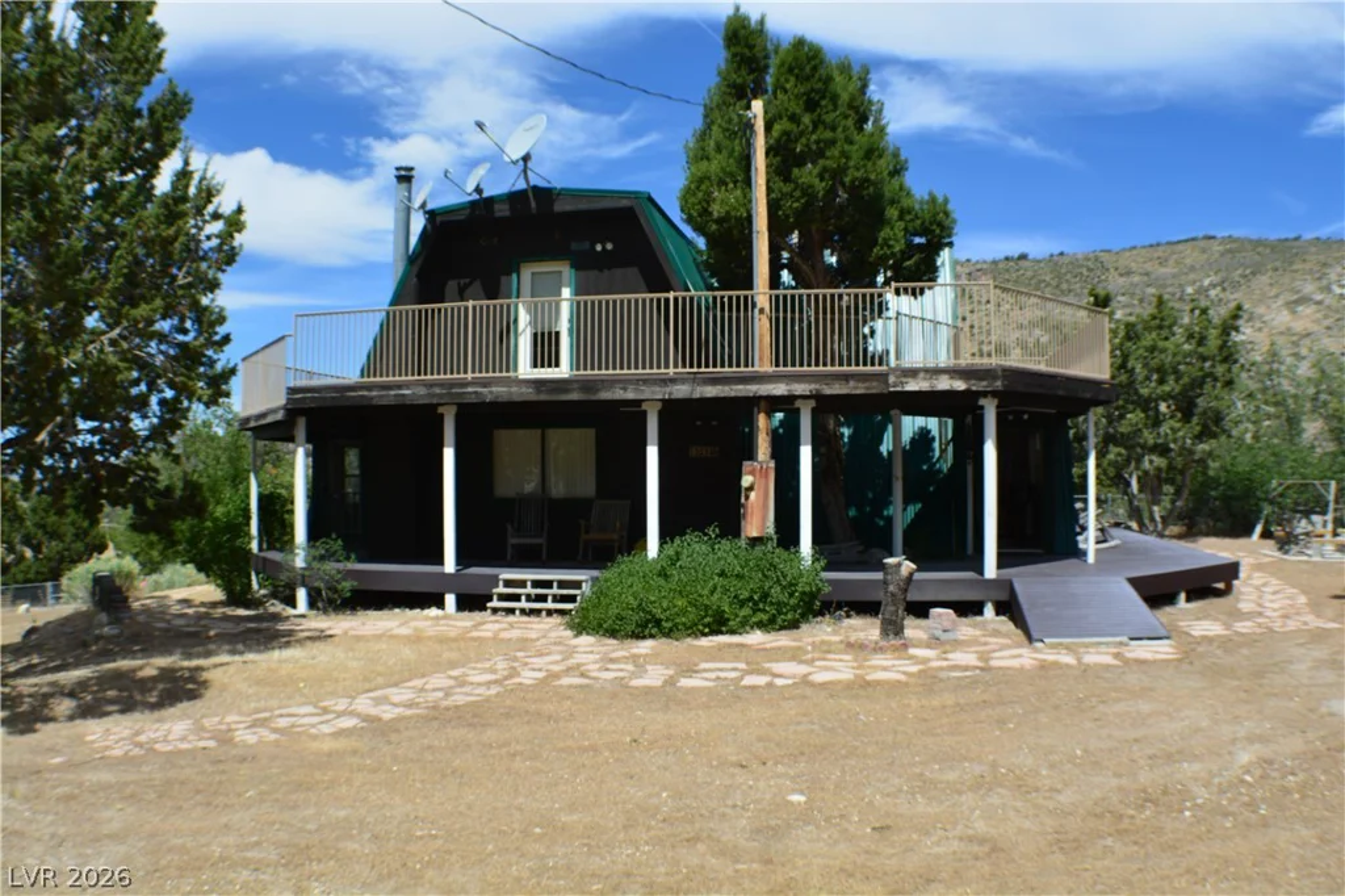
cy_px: 448
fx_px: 1569
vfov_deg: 31.9
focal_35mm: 42
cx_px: 672
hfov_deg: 46.4
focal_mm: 28
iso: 125
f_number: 11
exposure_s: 1/125
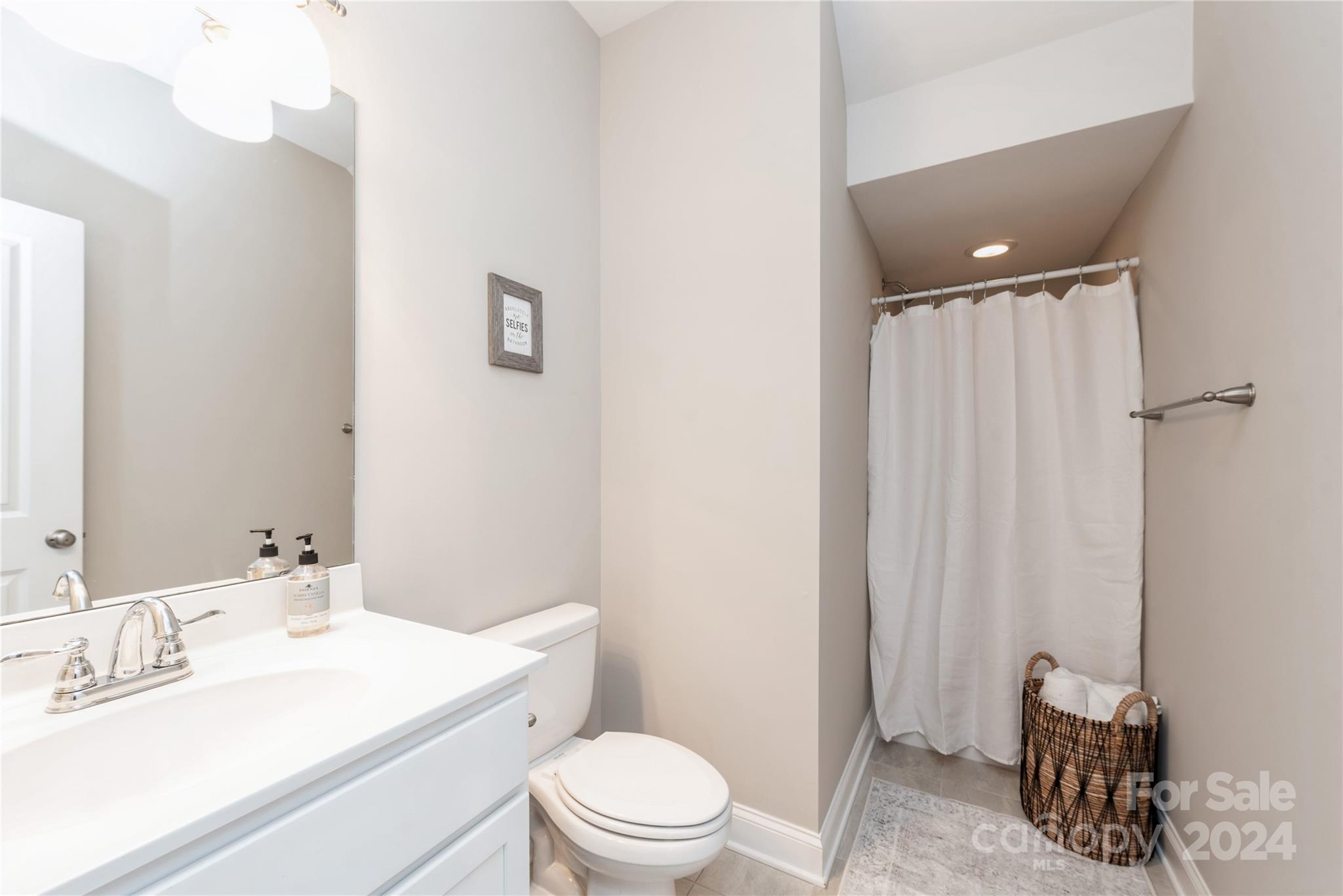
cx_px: 672
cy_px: 448
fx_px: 522
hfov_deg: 104.2
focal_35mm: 14
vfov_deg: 81.2
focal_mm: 14
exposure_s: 1/2.5
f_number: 8
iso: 200
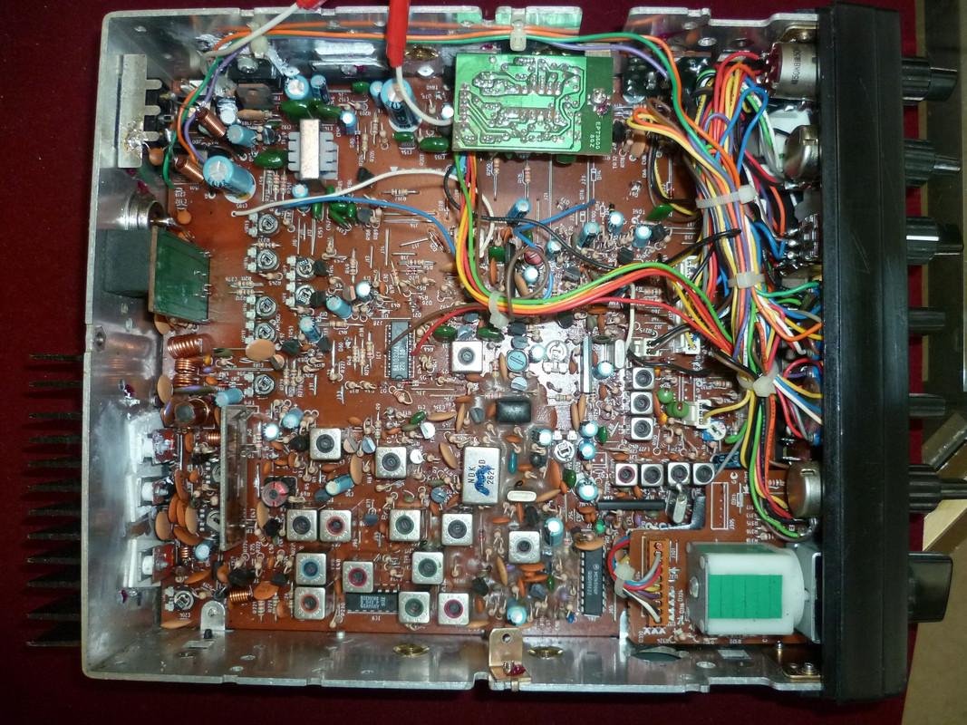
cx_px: 484
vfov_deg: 49.7
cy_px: 362
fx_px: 782
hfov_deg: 63.4
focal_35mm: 28
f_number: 2.8
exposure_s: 1/30
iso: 250
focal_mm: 5
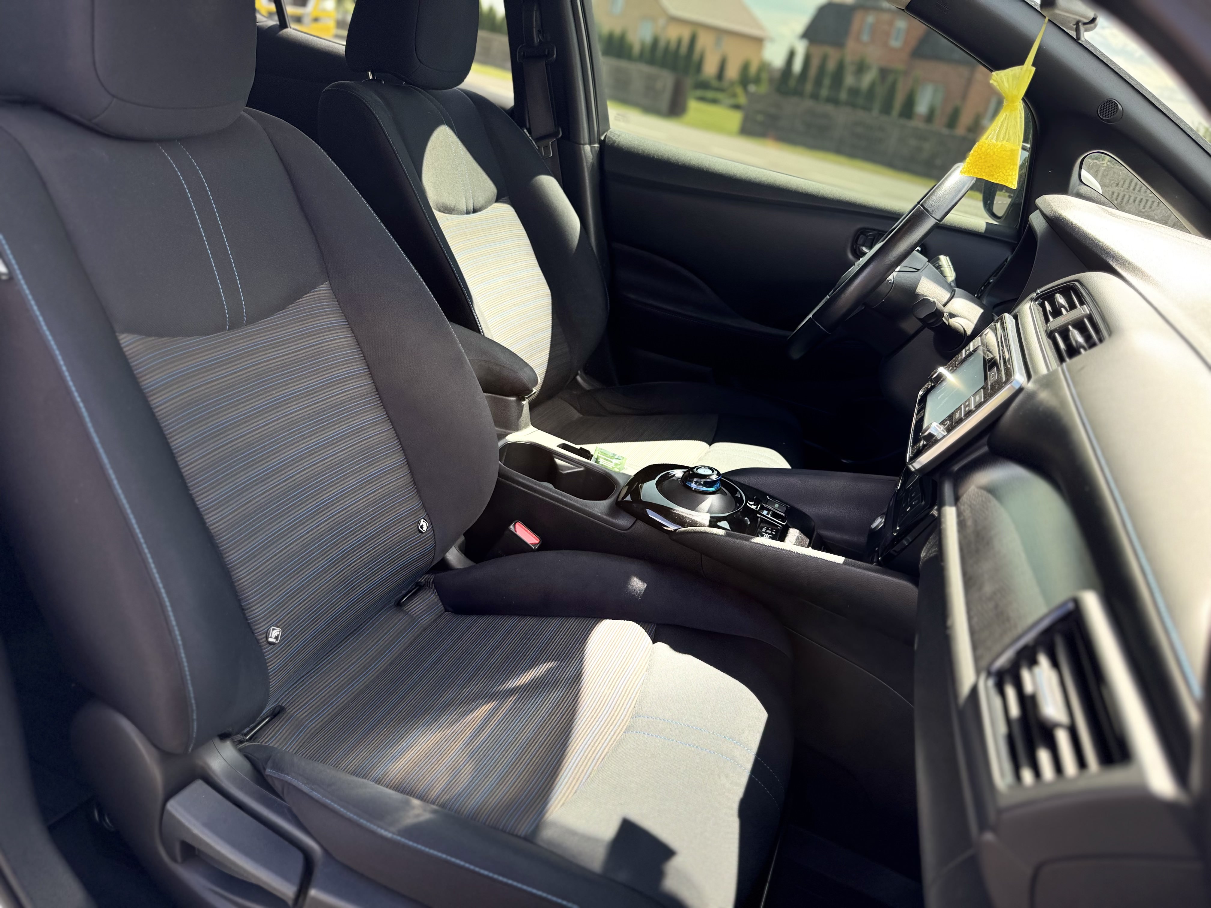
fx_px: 840
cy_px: 454
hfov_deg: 71.6
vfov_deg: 56.8
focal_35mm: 24
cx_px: 606
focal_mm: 6.76
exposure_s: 1/308
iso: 80
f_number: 1.78
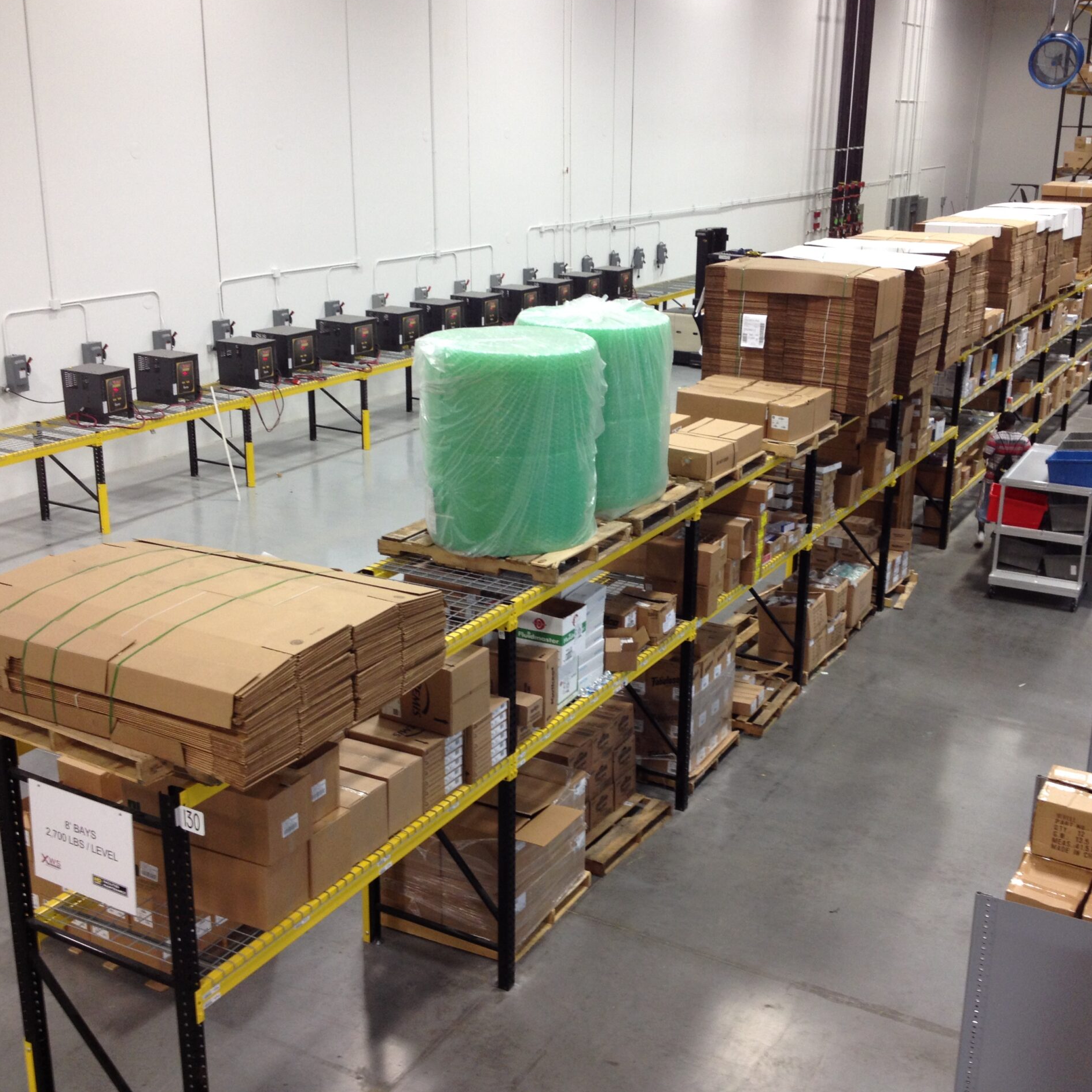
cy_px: 538
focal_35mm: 42
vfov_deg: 40.0
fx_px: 1499
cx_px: 610
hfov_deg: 40.0
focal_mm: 4.28
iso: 80
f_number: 2.4
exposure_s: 1/20
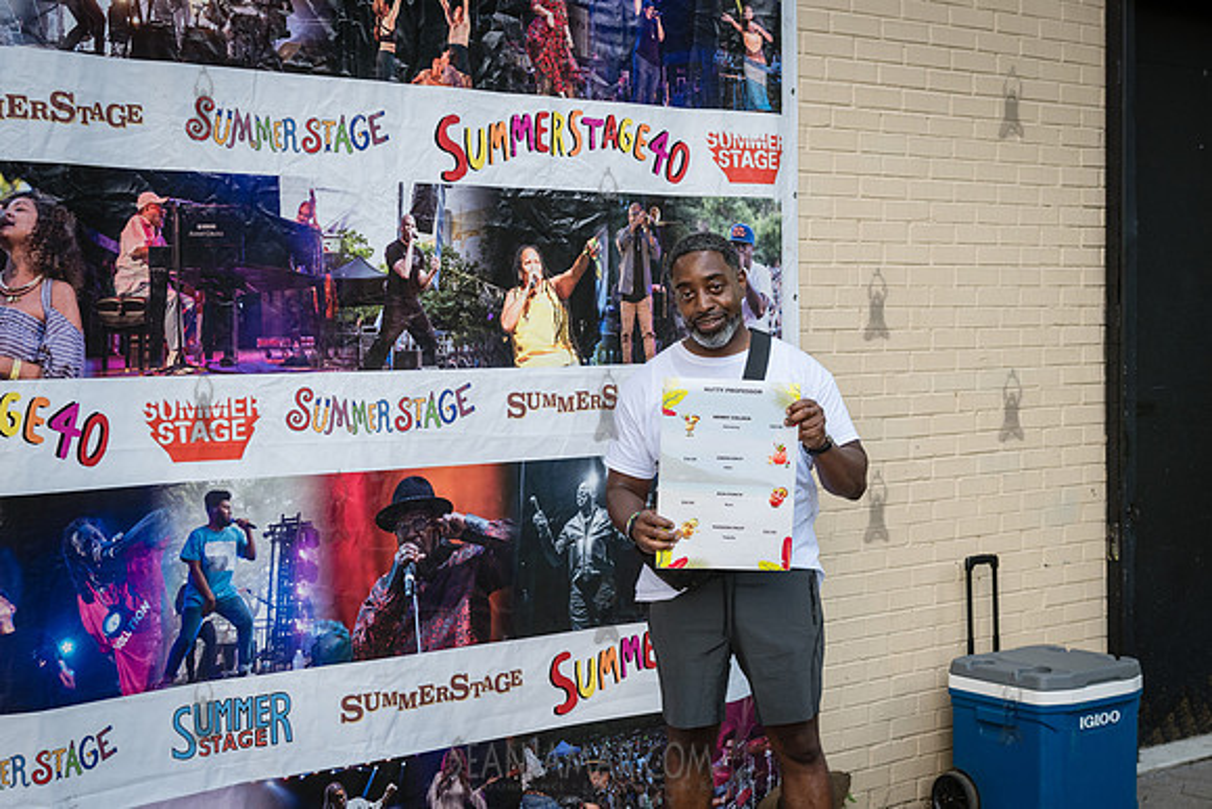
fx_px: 1714
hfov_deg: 38.9
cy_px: 423
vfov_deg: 26.5
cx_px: 624
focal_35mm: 51
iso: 1000
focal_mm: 42
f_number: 4.5
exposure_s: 1/500
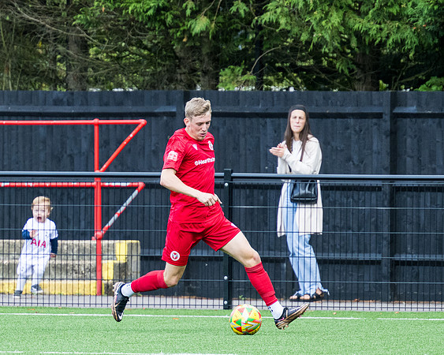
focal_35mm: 560
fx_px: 7357
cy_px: 191
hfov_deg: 3.5
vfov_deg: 2.8
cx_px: 107
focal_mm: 210
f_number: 4
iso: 800
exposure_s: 1/1250
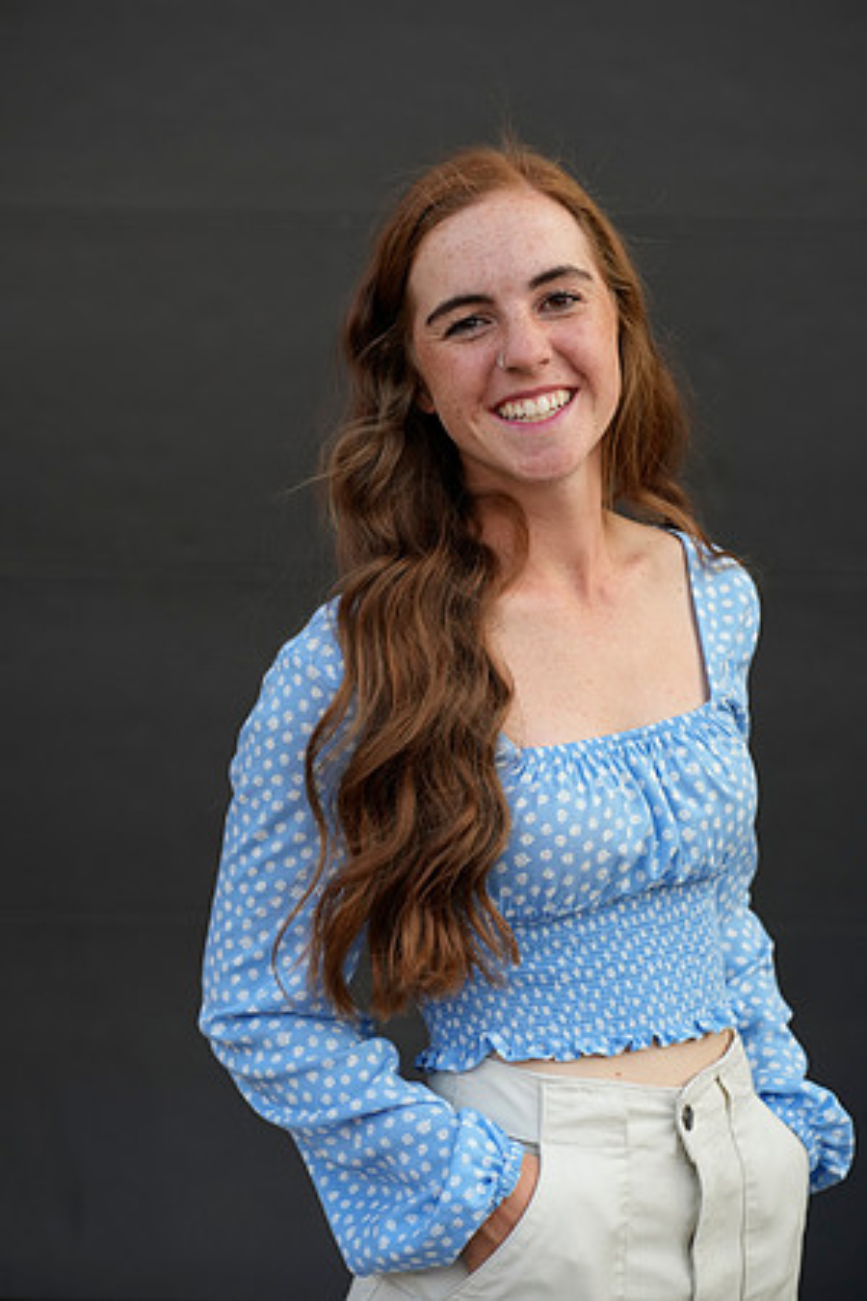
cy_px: 650
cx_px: 434
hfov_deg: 16.1
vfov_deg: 23.9
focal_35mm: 85
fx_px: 3070
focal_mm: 85
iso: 640
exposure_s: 1/400
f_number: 5
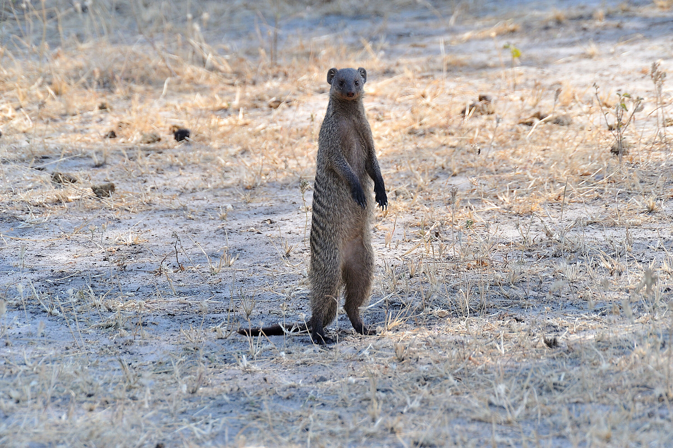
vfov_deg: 4.6
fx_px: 5605
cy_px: 224
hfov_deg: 6.9
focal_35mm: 300
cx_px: 336
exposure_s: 1/640
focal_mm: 300
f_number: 7.1
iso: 1600
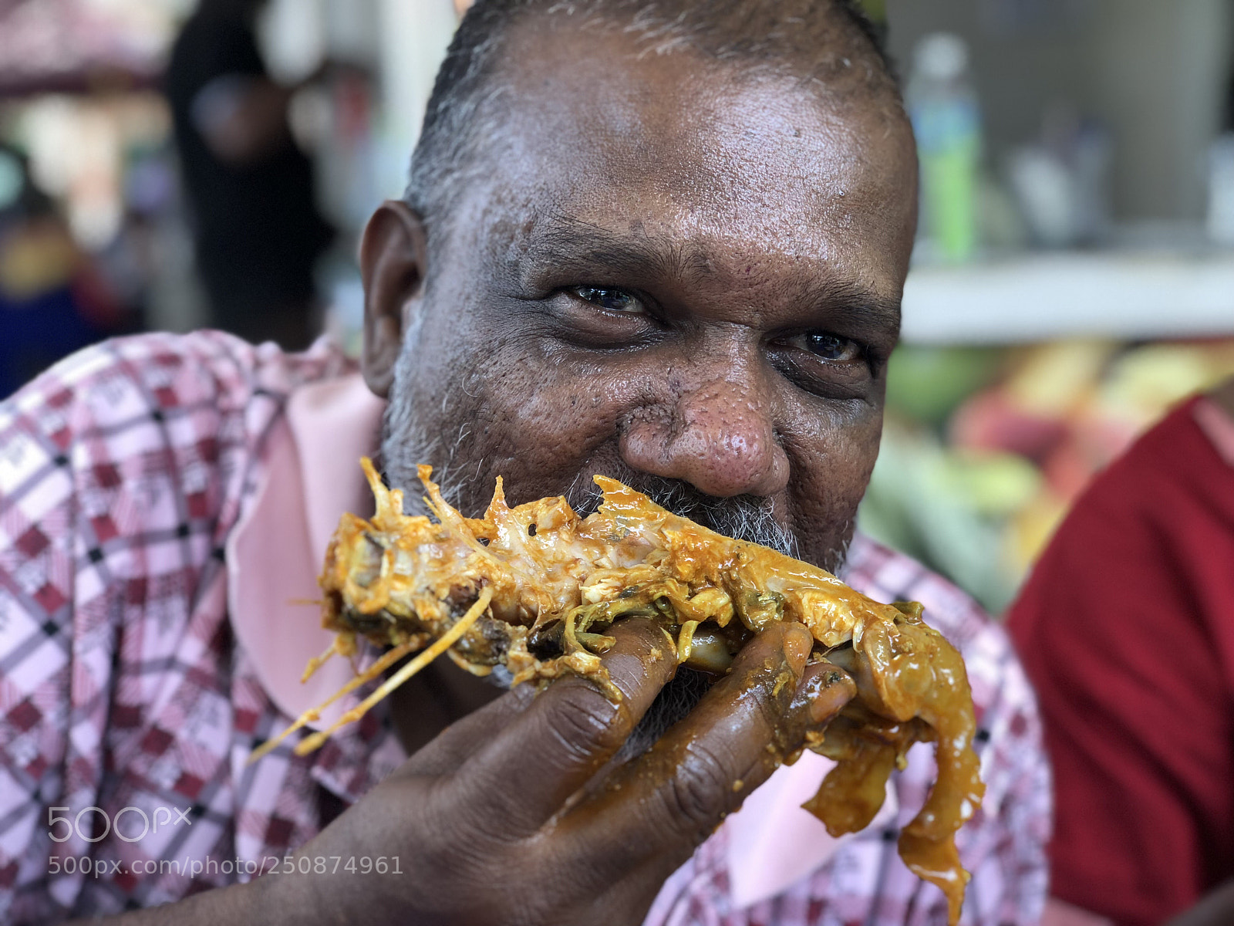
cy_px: 463
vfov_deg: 28.0
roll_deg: +1.7
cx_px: 617
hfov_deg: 36.8
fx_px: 1854
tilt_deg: -6.8
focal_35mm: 52
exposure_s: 1/50
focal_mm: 6
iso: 25
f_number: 2.4
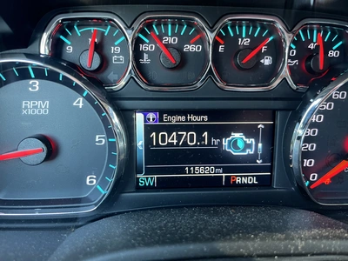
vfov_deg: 53.1
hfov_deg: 67.3
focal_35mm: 26
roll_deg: -1.7
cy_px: 130
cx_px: 174
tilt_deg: -18.9
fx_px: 261
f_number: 1.6
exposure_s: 1/60
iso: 250
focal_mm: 5.1
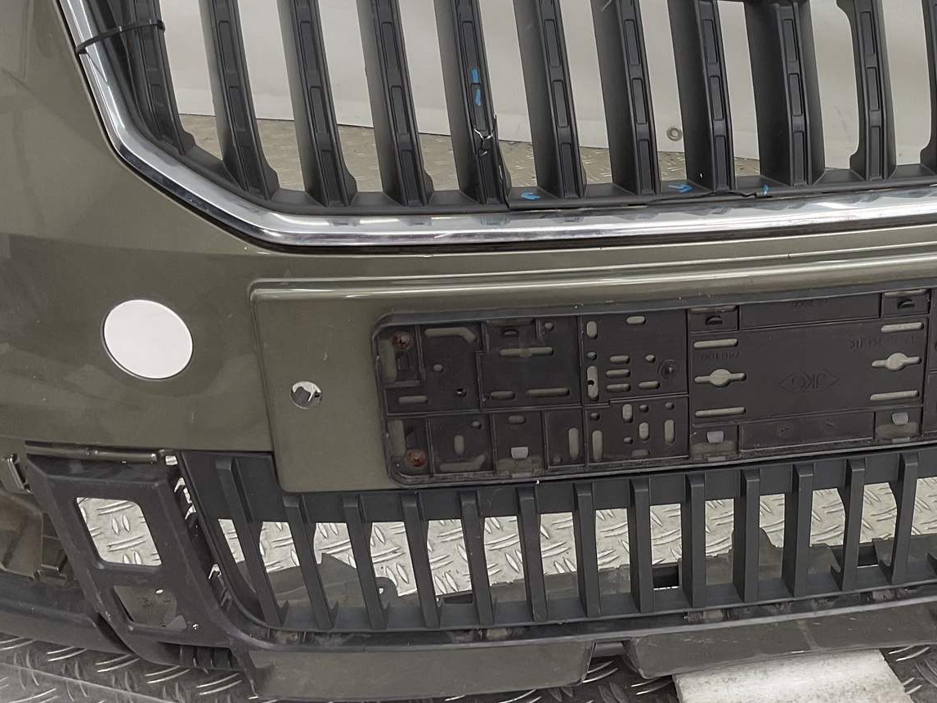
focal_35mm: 51
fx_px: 1381
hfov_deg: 36.5
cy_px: 264
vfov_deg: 28.5
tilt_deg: -24.9
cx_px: 715
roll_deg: -0.8
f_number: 1.8
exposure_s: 1/100
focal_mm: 3
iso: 20
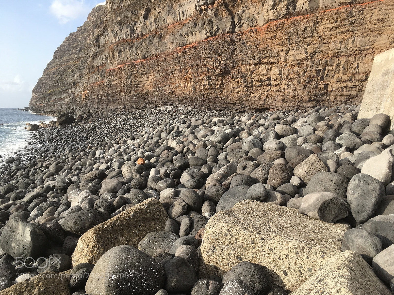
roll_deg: -3.4
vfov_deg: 48.2
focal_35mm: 29
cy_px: 148
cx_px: 197
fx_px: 330
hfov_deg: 61.7
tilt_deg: -6.2
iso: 25
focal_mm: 4.15
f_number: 2.2
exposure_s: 1/578
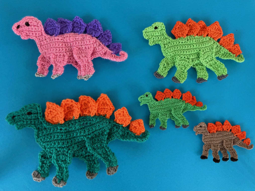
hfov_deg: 71.6
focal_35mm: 24
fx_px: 177
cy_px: 96
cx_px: 128
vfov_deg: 56.8
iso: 50
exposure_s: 1/121
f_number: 1.8
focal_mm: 6.8
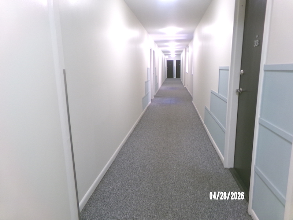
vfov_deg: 56.8
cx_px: 146
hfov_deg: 71.6
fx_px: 203
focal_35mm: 24
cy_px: 110
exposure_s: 1/17
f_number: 3.7
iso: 210
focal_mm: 4.3
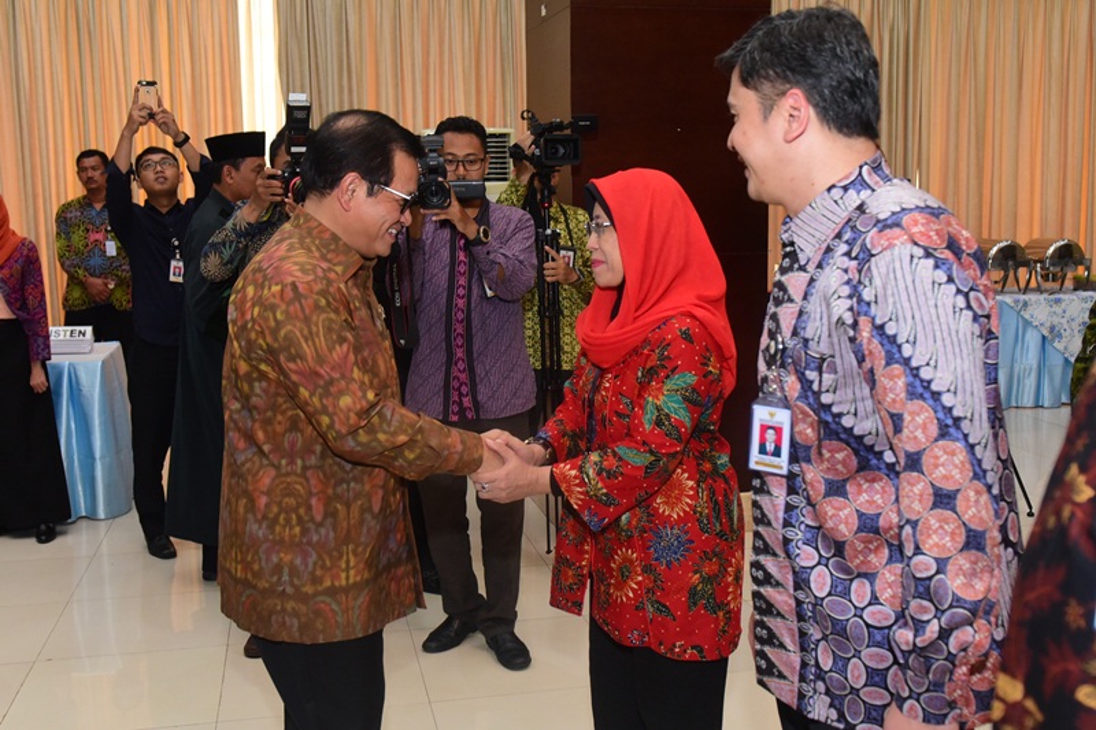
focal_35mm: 31
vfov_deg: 42.3
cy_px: 365
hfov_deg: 60.3
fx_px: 944
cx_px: 548
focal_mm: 31
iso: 2500
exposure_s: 1/125
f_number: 4.5
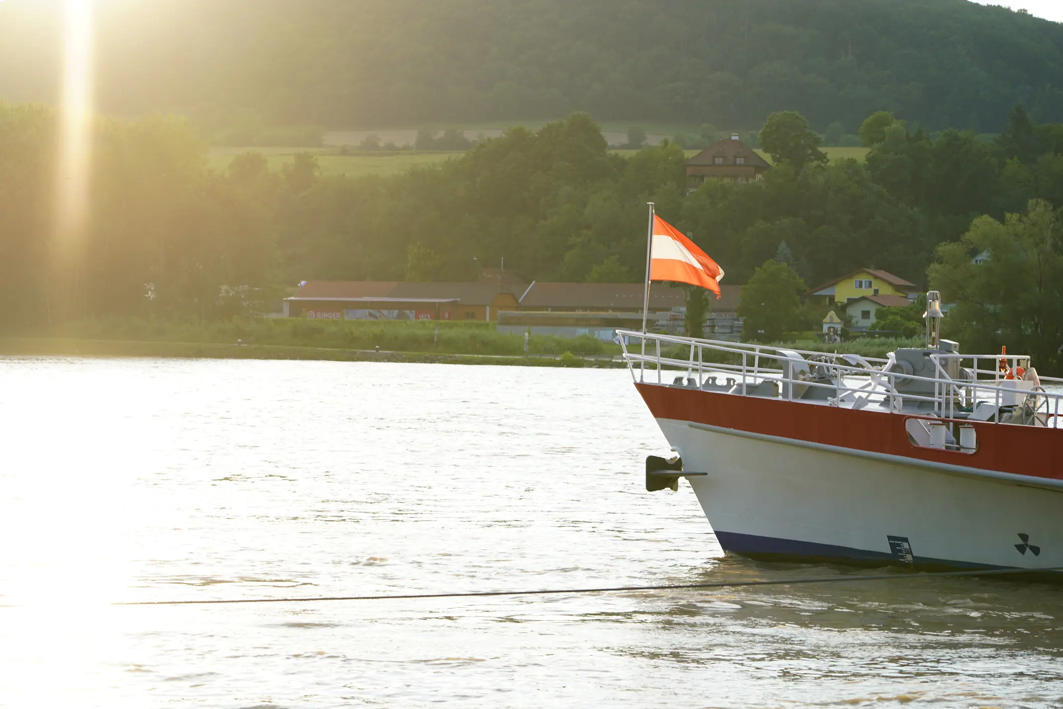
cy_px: 354
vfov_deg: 13.0
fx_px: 3100
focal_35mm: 105
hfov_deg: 19.5
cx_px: 532
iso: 100
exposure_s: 1/160
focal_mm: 105
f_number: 5
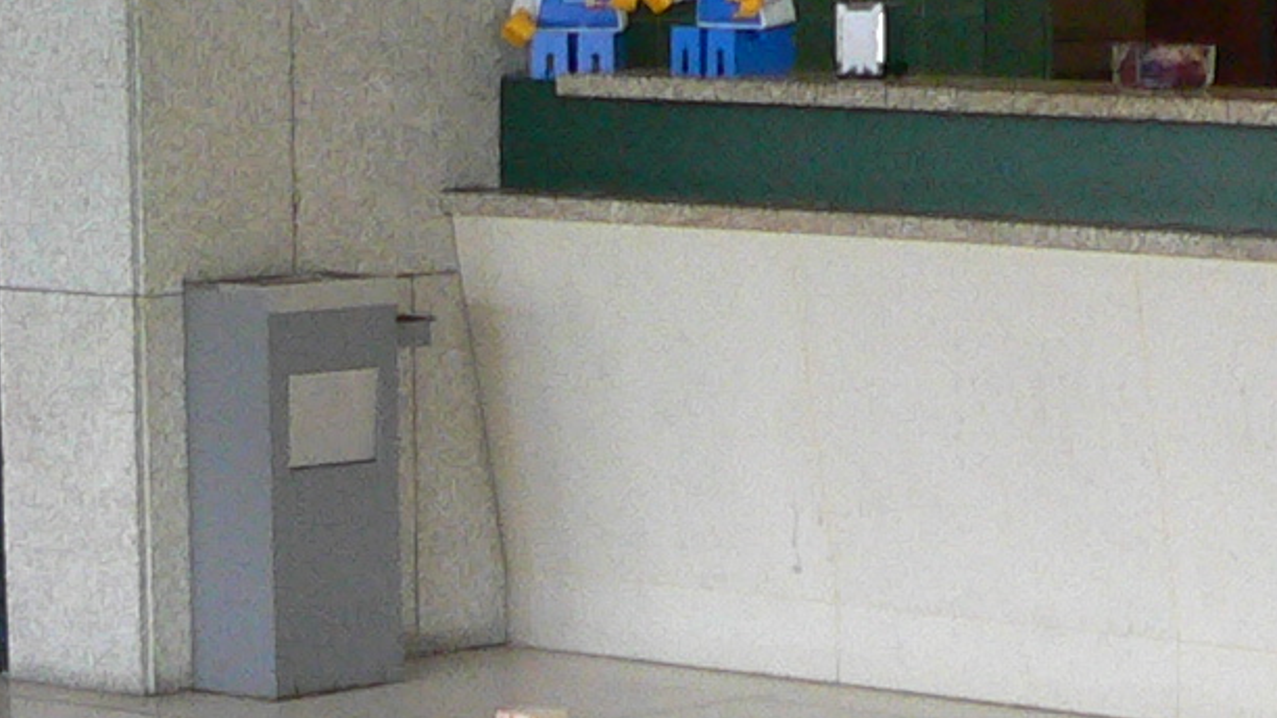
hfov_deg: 12.8
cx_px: 1588
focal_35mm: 164
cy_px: 987
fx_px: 5552
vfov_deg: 7.3
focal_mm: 6
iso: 200
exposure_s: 1/50
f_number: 2.8
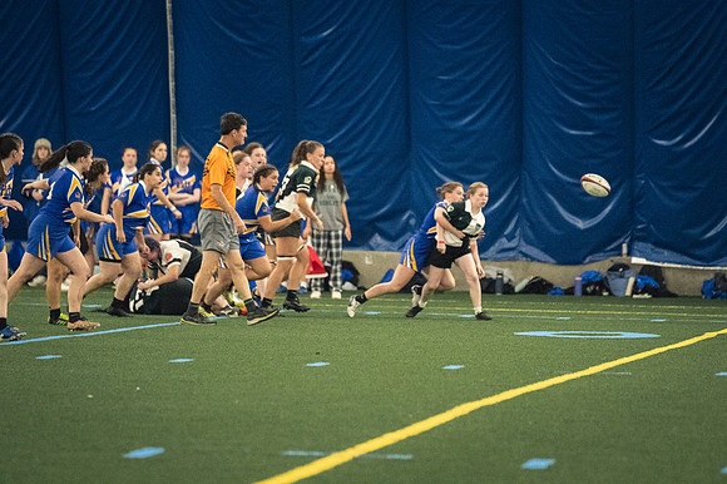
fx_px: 6055
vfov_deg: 4.6
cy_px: 242
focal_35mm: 300
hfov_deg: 6.9
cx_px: 364
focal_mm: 200
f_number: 2.8
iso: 12800
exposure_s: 1/500
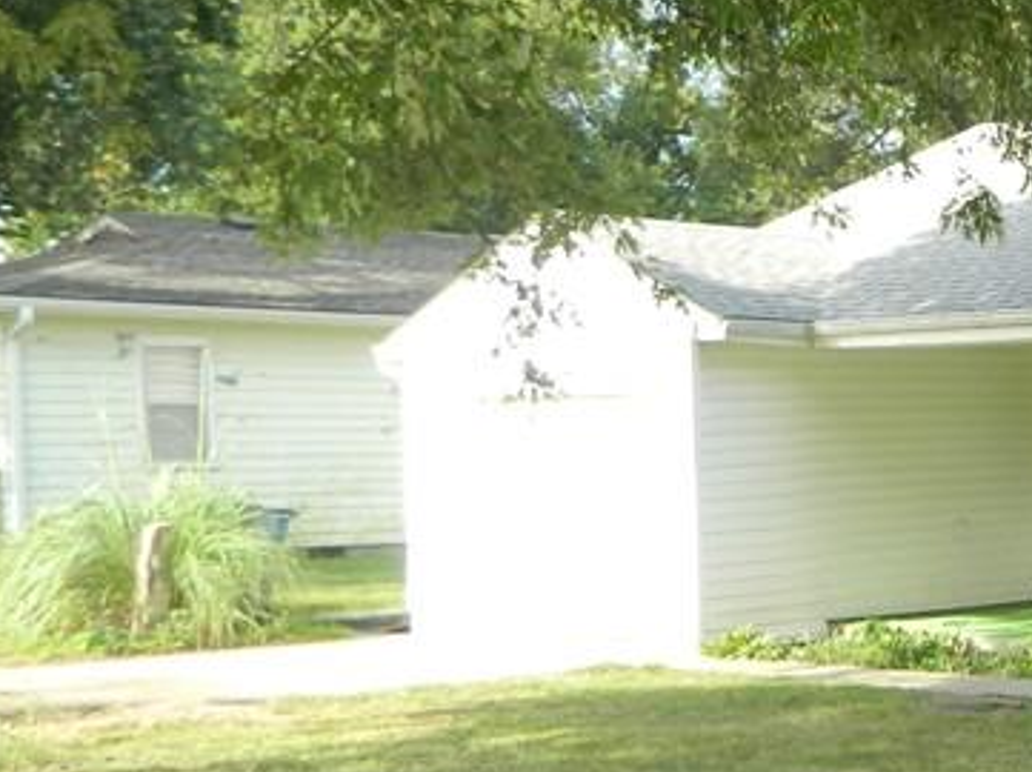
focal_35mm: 71
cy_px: 486
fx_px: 2115
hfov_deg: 23.7
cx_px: 1386
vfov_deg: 20.6
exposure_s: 1/250
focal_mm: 4.5
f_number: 3.1
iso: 125
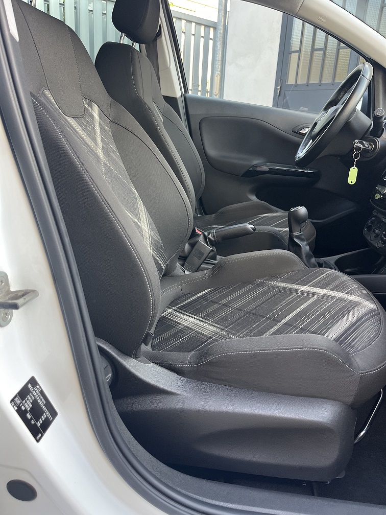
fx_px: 387
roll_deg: -5.1
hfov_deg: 53.1
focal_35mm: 26
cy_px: 258
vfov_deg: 67.3
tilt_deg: -21.4
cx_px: 193
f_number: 1.6
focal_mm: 5.1
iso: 125
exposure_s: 1/121
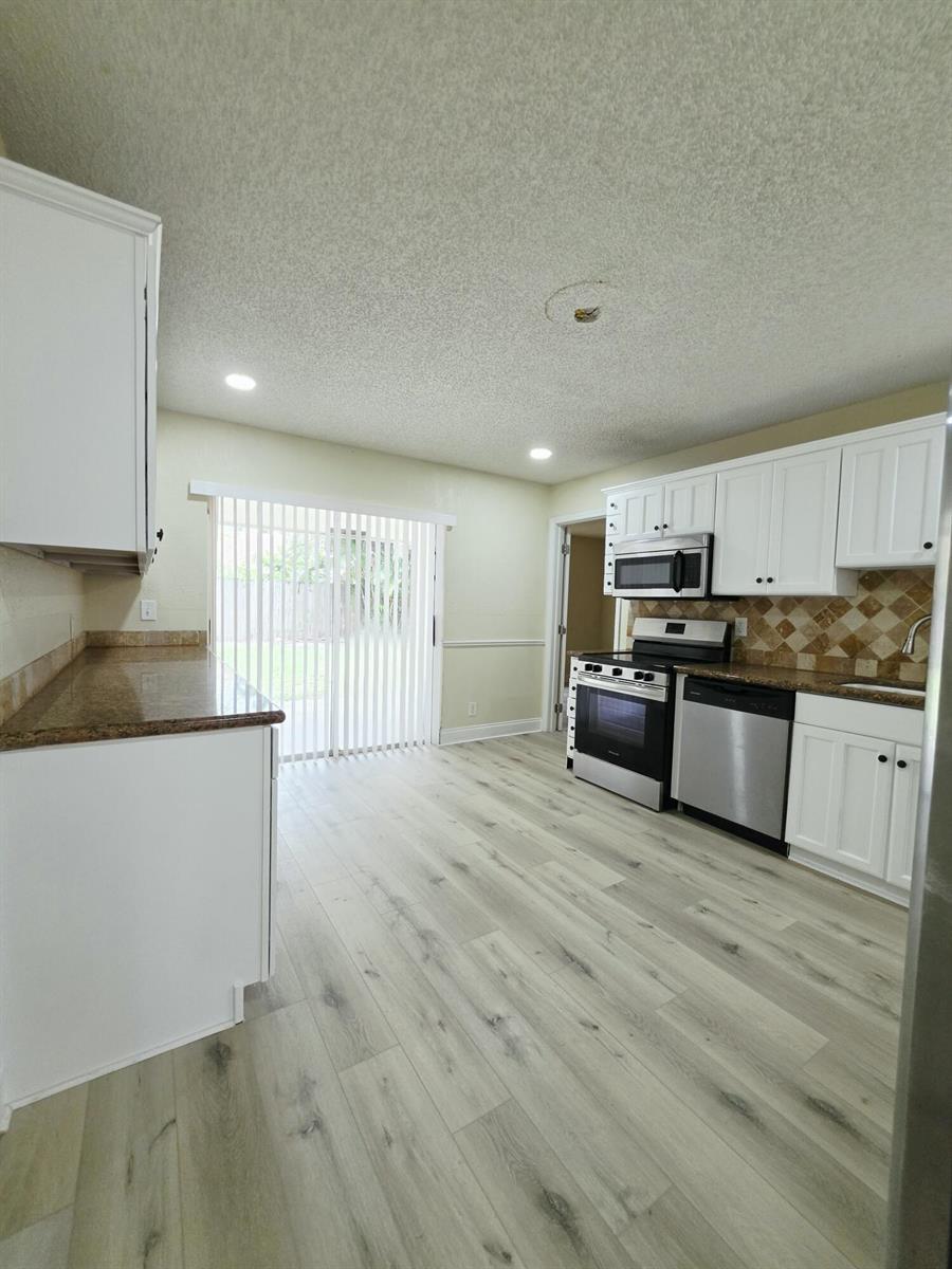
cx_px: 476
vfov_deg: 106.2
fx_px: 477
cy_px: 634
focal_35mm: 13
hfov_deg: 89.9
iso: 100
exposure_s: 1/120
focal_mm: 2.2
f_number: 1.9
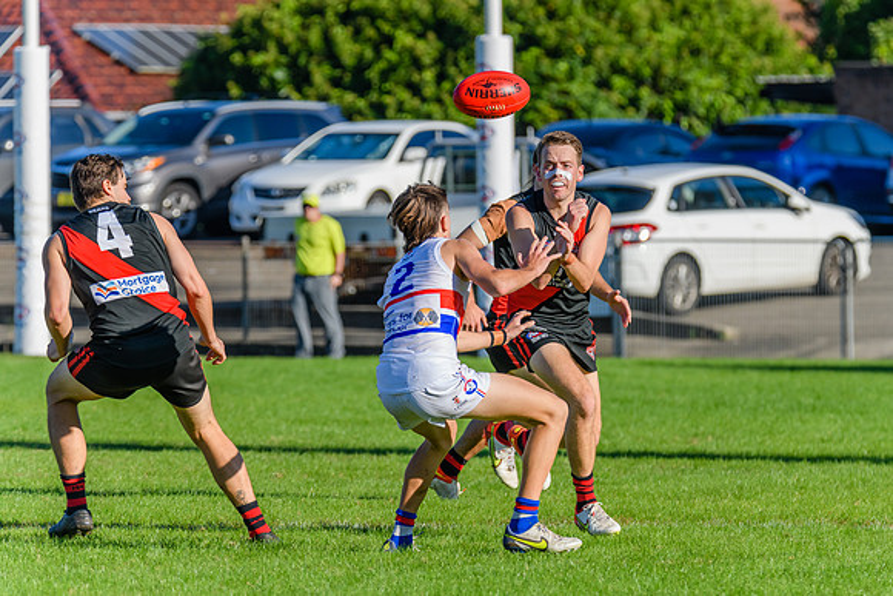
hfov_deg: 5.2
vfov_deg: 3.5
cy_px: 285
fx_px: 9808
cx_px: 504
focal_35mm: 395
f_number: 8
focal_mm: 350
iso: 800
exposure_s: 1/2000
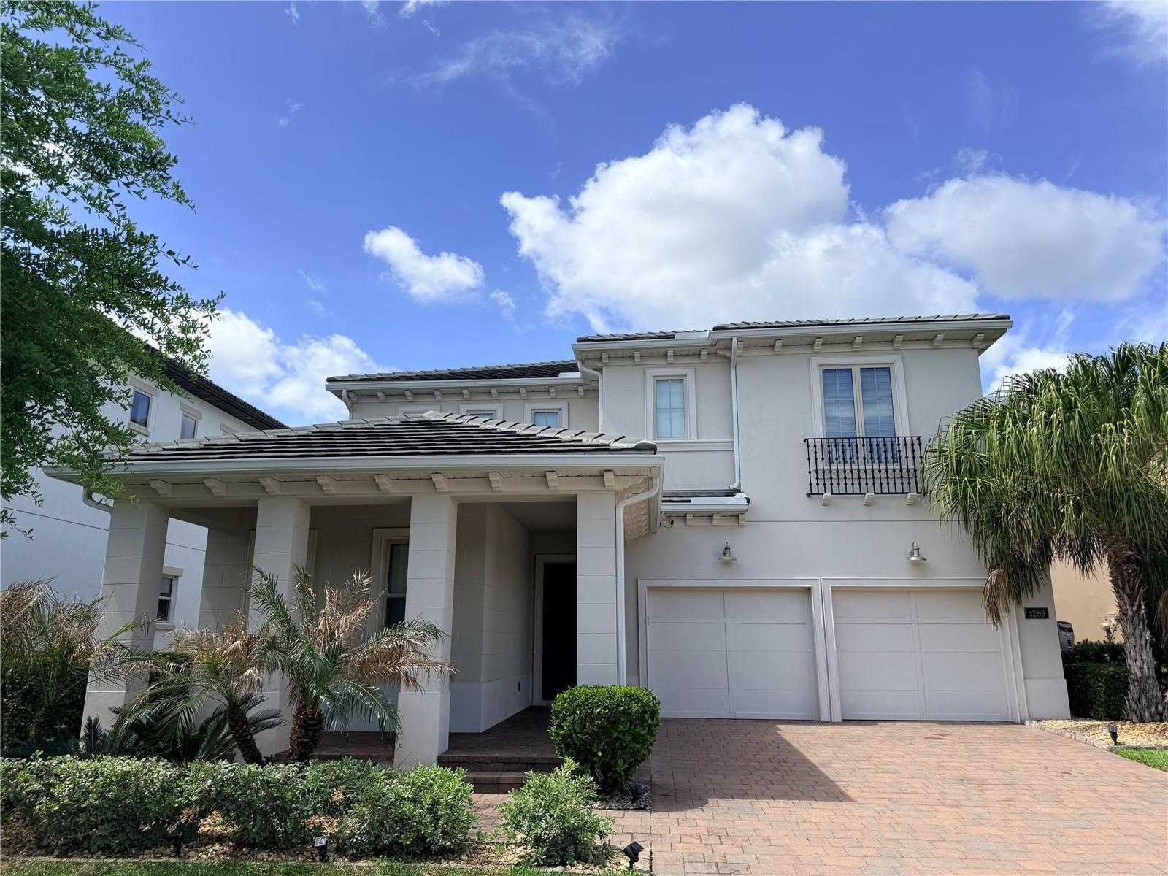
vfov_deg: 56.8
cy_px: 438
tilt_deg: +14.3
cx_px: 584
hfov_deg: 71.6
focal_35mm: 24
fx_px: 810
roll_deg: +0.3
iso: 80
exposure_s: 1/4975
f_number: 1.78
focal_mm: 6.76
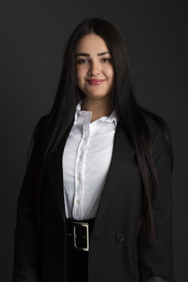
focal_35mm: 70
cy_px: 141
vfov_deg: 28.8
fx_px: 548
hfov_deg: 19.5
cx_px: 94
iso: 160
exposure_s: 1/100
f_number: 10
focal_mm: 70
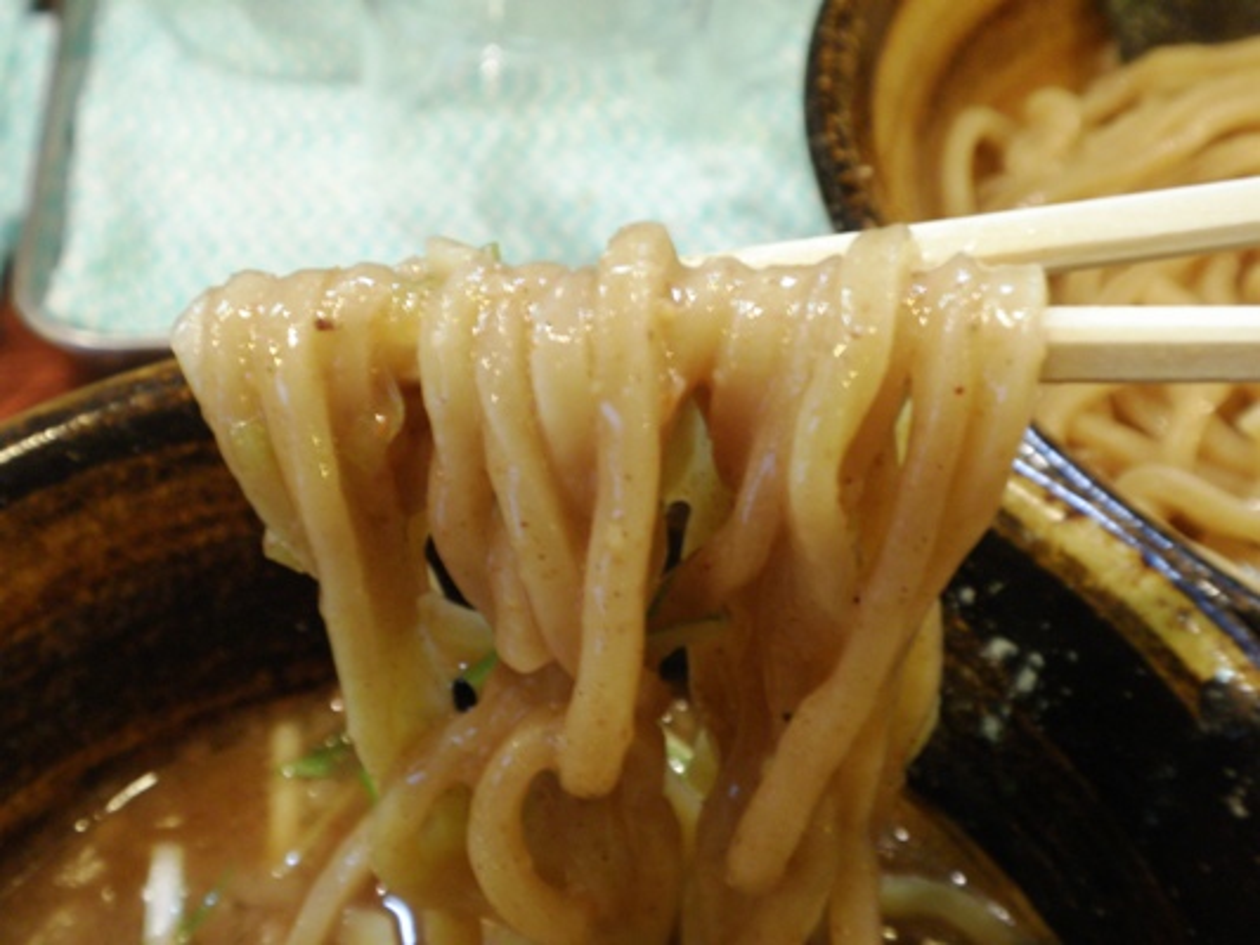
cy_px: 472
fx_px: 1893
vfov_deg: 28.0
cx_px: 630
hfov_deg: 36.8
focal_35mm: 52
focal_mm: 9.1
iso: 100
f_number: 4.3
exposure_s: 1/3
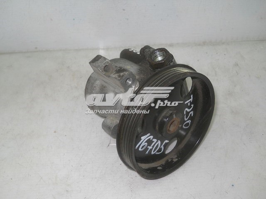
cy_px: 100
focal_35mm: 41
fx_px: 315
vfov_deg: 35.1
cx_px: 133
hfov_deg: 45.8
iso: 80
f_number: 5.5
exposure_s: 1/30
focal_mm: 6.72
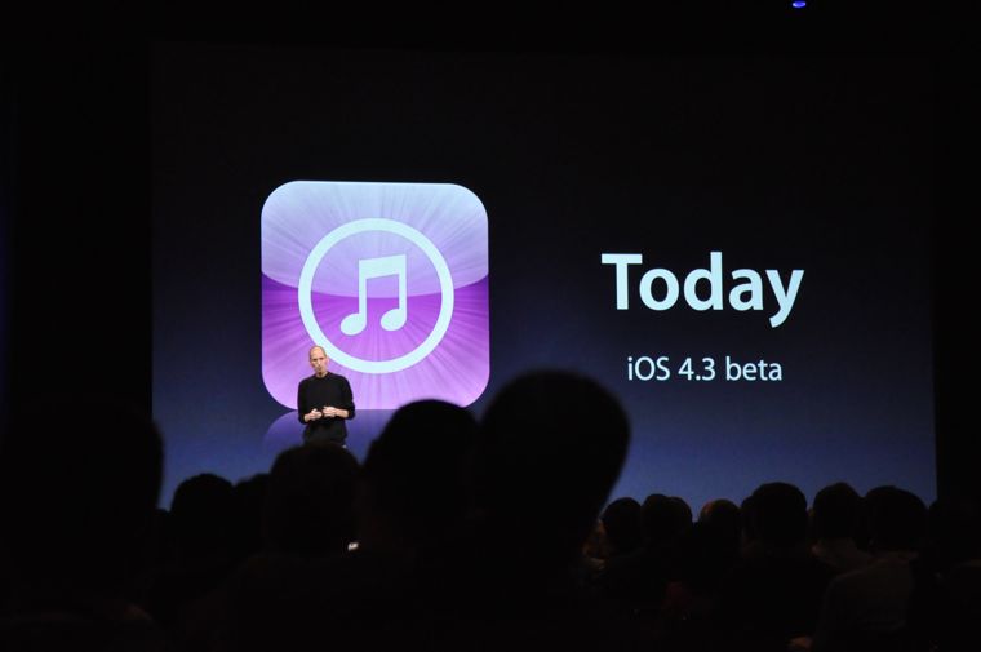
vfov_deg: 14.7
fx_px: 2531
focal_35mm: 93
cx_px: 490
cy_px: 326
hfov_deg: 21.9
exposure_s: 1/60
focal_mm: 62
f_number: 5.3
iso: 1600
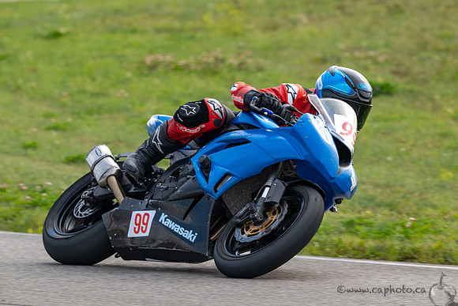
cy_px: 153
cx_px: 229
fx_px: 6362
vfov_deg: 2.8
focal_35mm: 500
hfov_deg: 4.1
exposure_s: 1/640
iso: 560
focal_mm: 500
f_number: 10
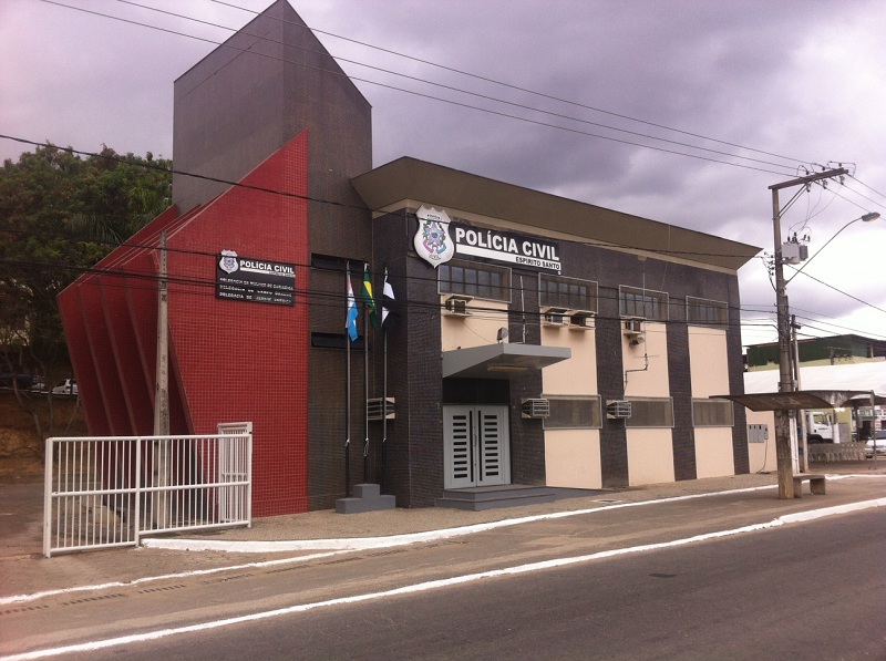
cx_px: 443
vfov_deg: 40.6
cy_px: 330
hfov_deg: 52.7
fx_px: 894
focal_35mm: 35
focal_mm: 3.85
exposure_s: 1/437
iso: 80
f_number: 2.8
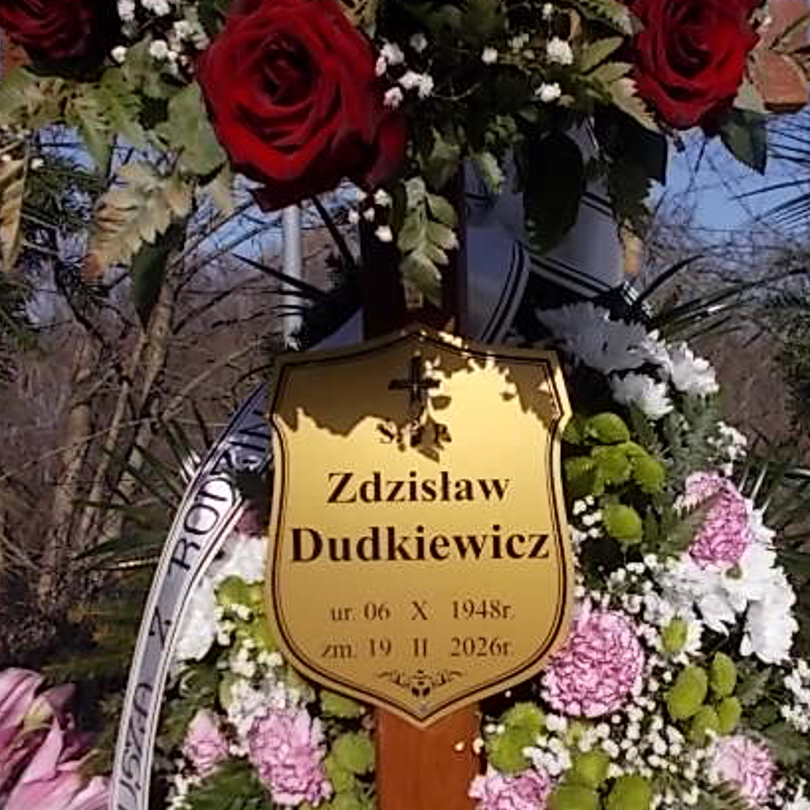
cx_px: 483
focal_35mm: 36
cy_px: 430
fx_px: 953
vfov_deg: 46.0
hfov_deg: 45.8
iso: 80
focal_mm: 4.6
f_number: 8
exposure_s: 1/320
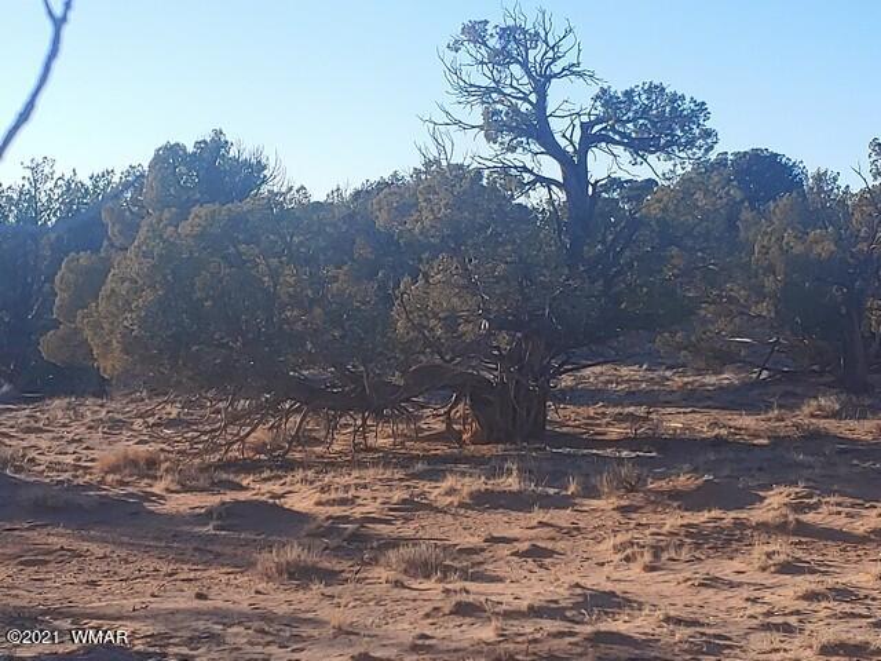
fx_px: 1705
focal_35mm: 67
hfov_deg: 29.0
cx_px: 440
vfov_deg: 21.9
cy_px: 330
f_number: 1.5
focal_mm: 4.23
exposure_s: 1/1389
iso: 50
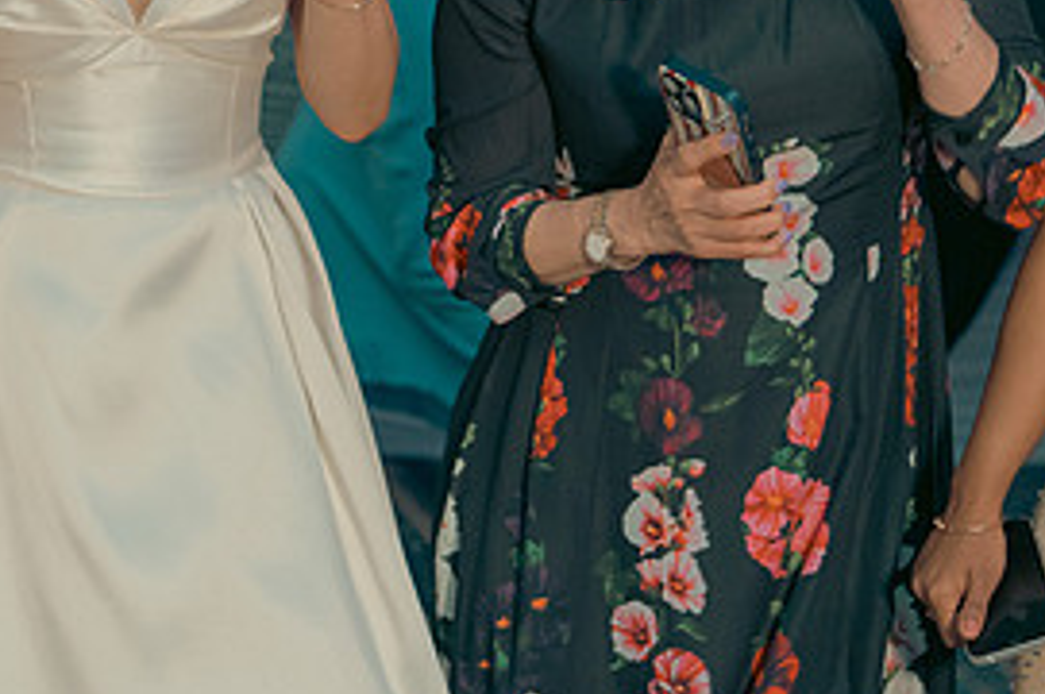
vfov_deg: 11.3
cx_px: 116
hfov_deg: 16.9
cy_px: -21
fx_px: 3479
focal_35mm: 120
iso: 2000
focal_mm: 56
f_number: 3.5
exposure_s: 1/160
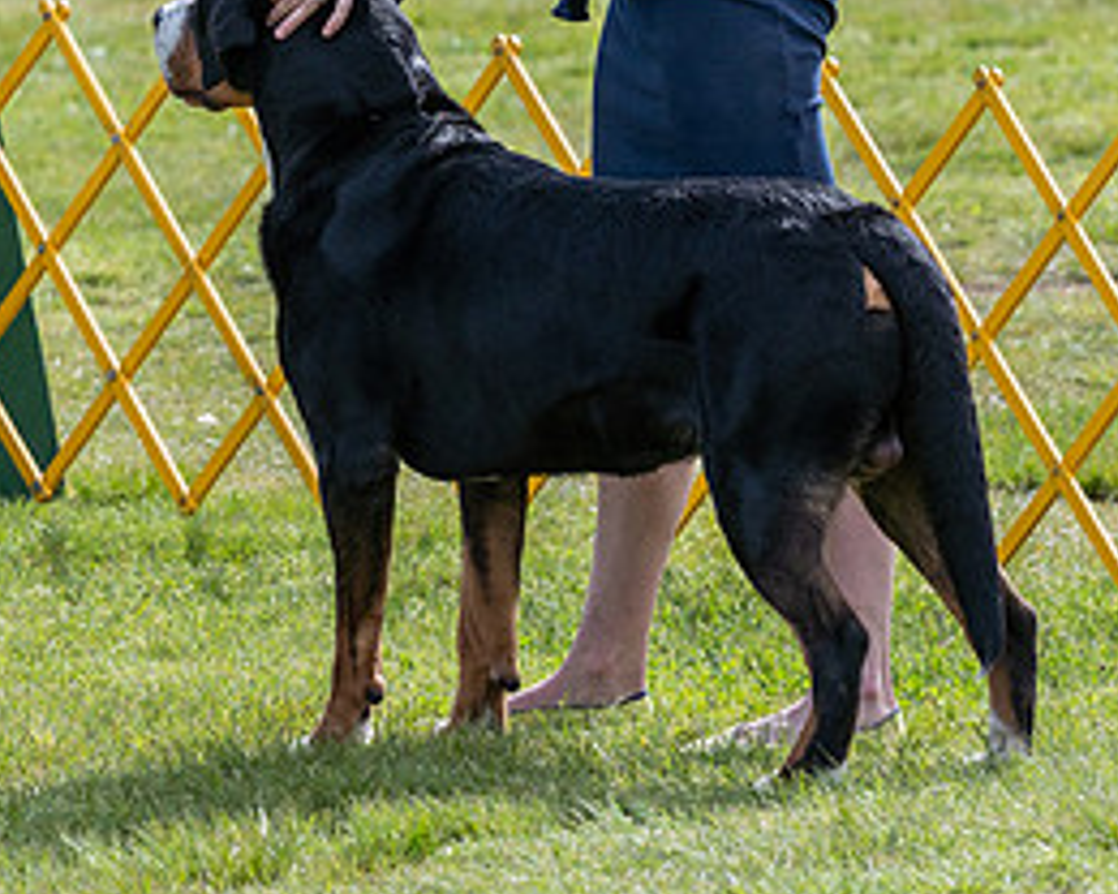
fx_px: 17504
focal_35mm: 529
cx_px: 81
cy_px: -30
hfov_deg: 3.7
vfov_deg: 2.9
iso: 400
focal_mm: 192
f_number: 5.6
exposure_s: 1/1250
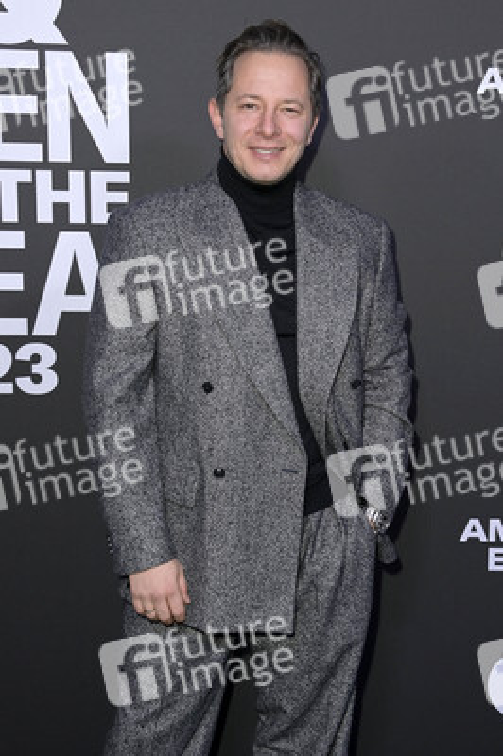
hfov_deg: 28.0
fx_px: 1008
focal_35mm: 48
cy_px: 378
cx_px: 252
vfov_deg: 41.1
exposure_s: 1/250
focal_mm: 48
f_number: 5.6
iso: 1000
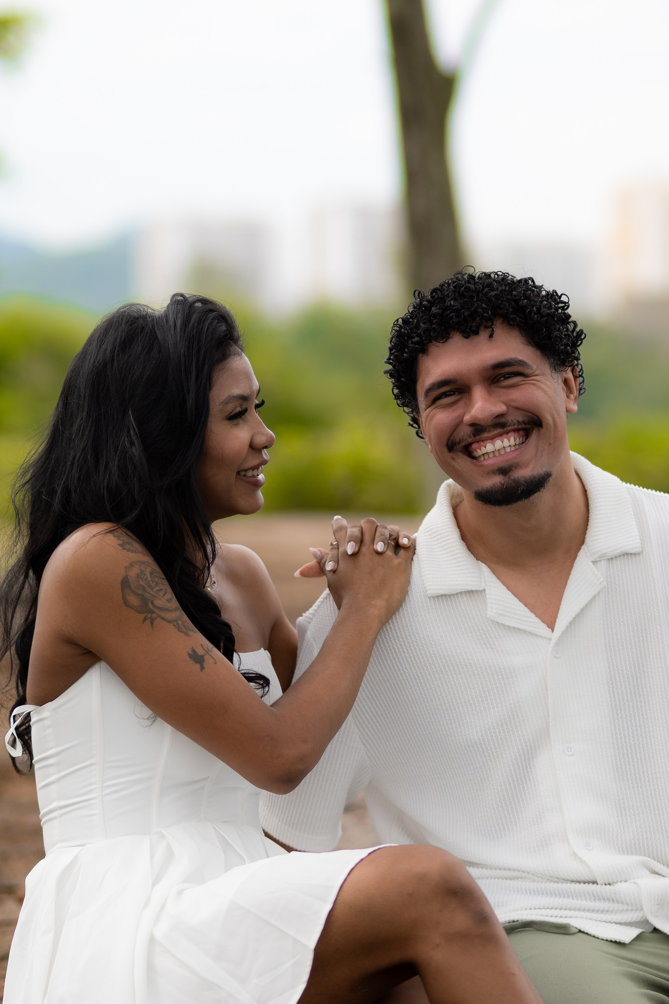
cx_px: 334
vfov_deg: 16.1
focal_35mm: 128
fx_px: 3554
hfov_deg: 10.8
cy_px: 502
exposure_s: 1/640
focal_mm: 85
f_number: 2.2
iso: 200
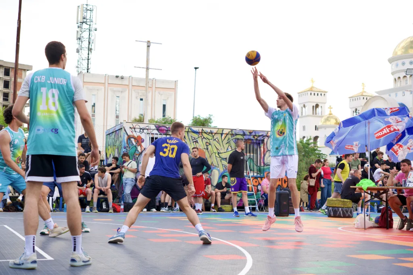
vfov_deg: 26.5
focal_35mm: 51
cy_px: 138
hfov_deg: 38.9
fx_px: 585
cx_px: 206
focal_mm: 34
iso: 250
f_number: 2.8
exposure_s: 1/800
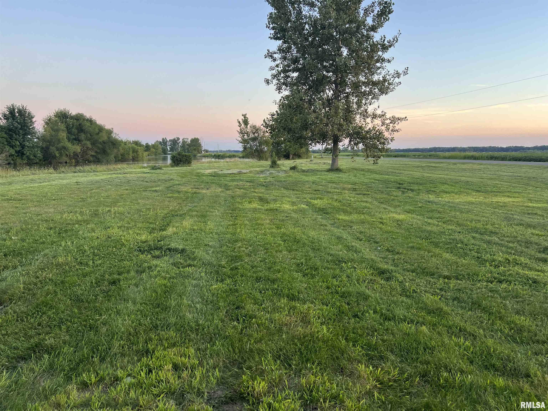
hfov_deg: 67.3
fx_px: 412
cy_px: 206
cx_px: 274
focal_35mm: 26
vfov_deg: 53.1
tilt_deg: -7.2
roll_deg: -0.9
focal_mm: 5.7
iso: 80
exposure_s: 1/121
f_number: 1.5
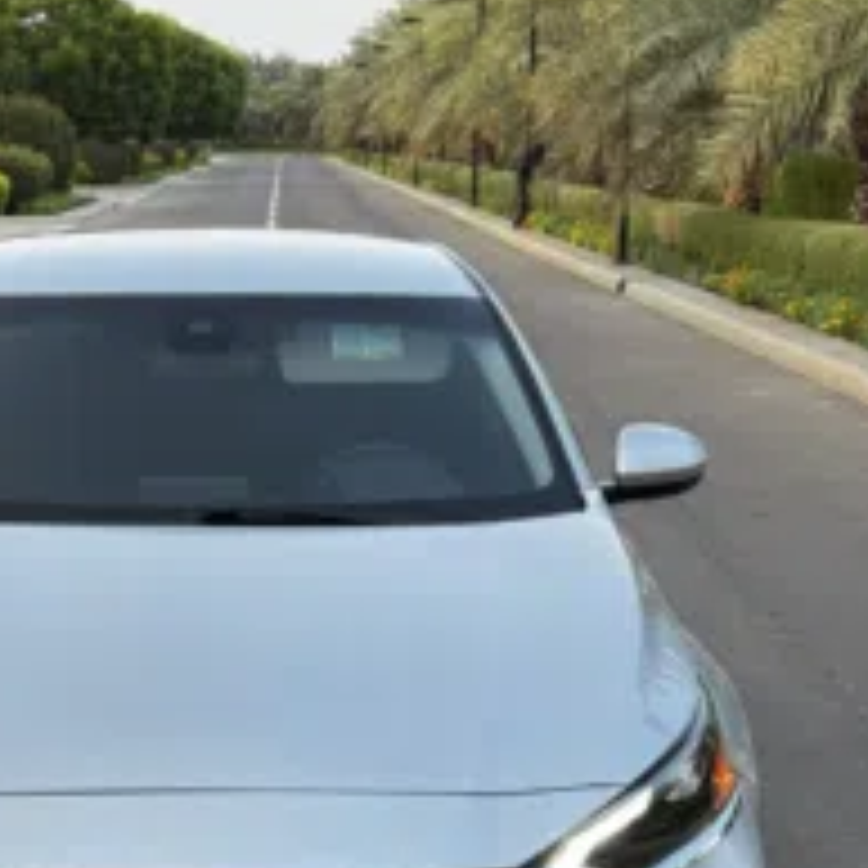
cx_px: 202
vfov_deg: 19.5
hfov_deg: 19.6
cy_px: 720
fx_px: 2496
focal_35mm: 88
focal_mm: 6.76
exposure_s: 1/150
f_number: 1.78
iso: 64
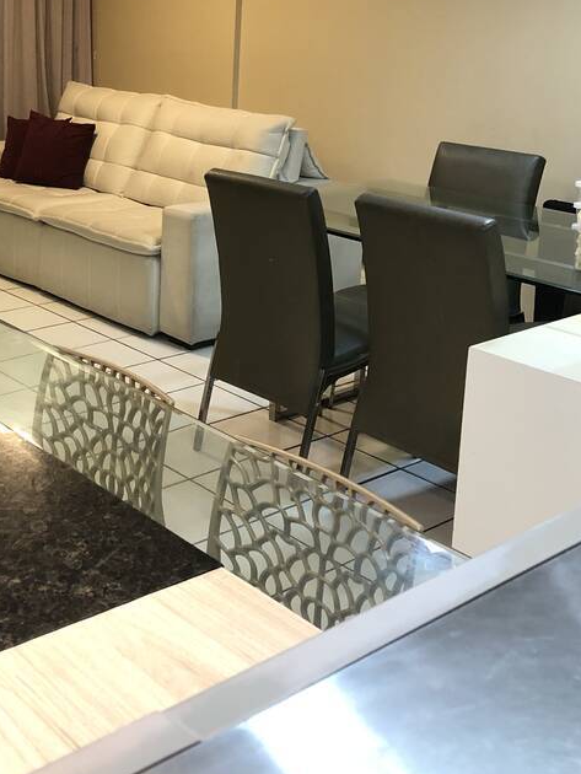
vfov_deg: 38.6
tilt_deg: -8.8
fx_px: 1073
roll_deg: -0.1
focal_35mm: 48
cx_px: 138
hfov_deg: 29.7
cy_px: 192
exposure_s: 1/15
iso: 64
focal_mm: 4
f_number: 1.8
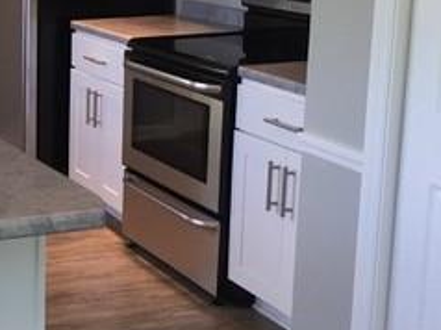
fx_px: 993
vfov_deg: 18.7
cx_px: -93
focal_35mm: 78
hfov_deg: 22.9
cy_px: 83
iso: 40
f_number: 2.2
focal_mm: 4.15
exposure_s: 1/30
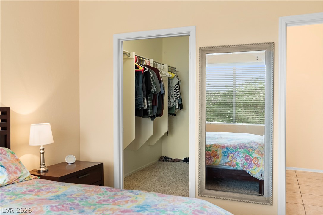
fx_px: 278
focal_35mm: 31
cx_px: 162
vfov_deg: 42.3
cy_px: 108
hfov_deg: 60.3
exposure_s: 1/80
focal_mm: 21
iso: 400
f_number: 2.8
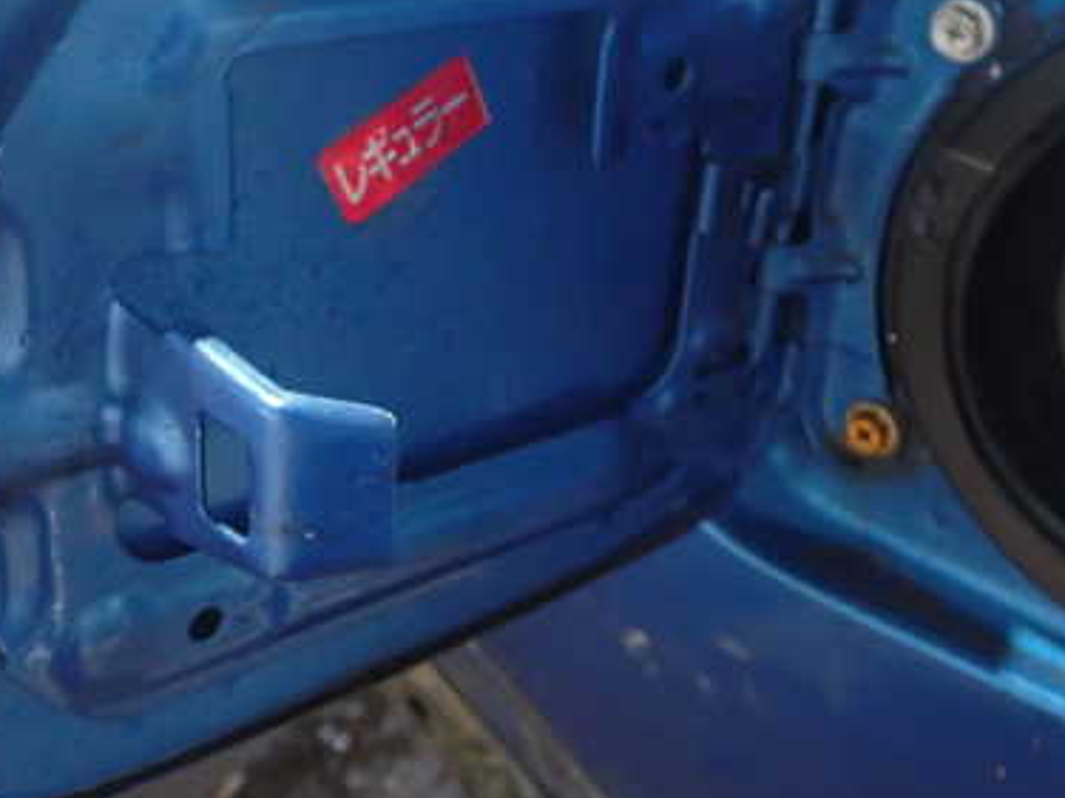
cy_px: 264
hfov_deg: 39.6
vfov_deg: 30.0
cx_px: 449
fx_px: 1476
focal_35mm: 48
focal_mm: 5.4
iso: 800
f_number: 2.3
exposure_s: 1/20
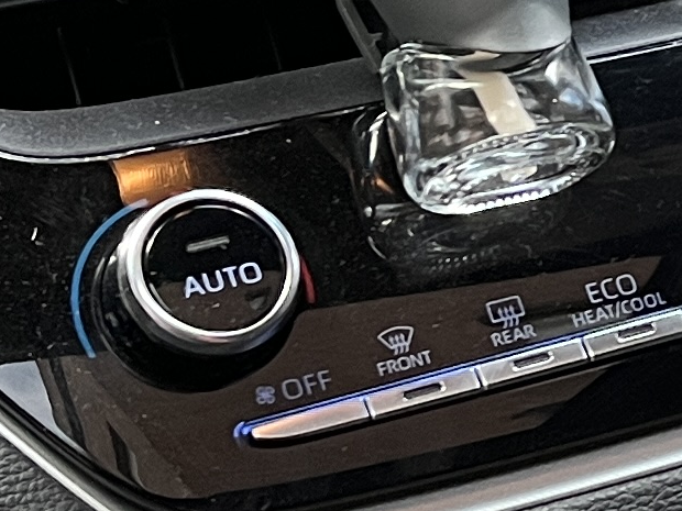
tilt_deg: -15.6
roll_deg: -1.0
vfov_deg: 8.7
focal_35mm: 169
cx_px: 1246
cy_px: -46
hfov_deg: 10.9
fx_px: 3330
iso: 125
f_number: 1.6
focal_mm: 5.1
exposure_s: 1/86
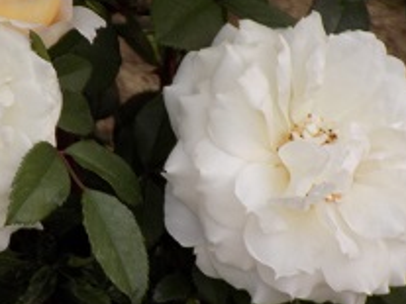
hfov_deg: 4.5
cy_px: 149
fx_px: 5169
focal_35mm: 441
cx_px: 122
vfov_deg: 3.4
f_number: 5.4
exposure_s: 1/30
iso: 80
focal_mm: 33.7
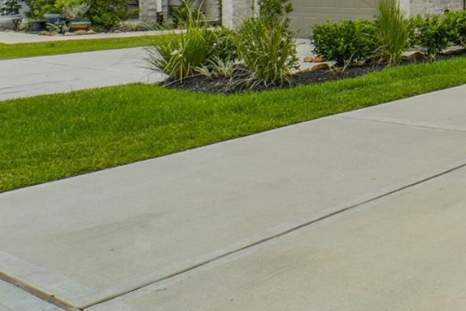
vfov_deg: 25.5
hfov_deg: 25.4
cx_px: 753
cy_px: -9
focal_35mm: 50
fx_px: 647
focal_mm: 14
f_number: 11
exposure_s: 1/1250
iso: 500
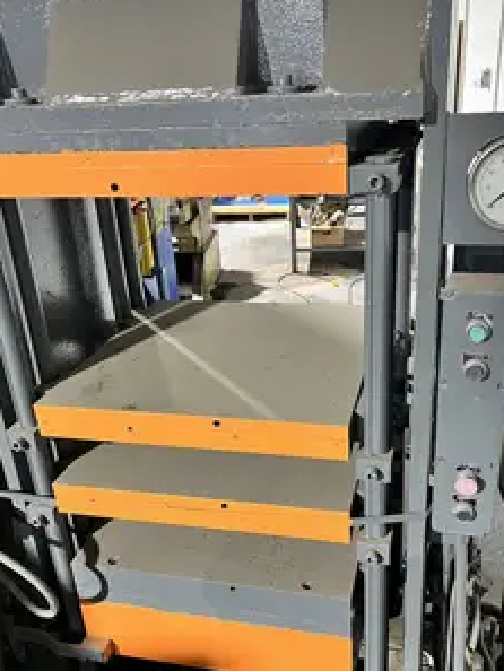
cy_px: 391
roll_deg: +3.1
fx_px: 679
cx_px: 271
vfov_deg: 52.4
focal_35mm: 35
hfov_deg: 40.7
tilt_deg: -26.7
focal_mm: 5.7
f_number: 1.5
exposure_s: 1/60
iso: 400
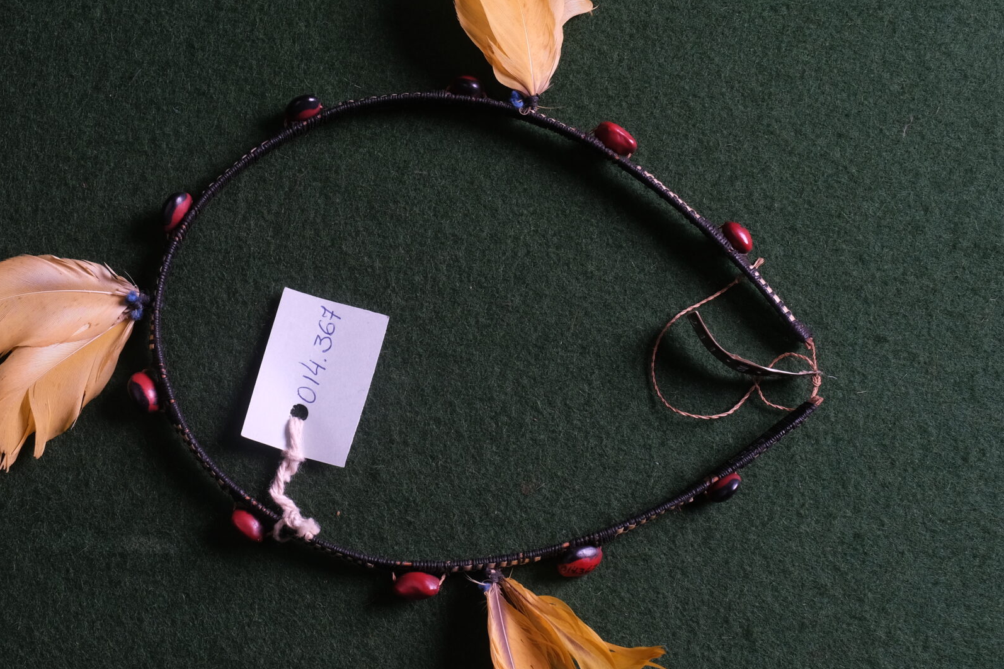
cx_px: 329
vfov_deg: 25.5
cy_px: 340
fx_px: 1478
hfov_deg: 37.1
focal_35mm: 53
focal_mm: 22
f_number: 8
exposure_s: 1/100
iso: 400
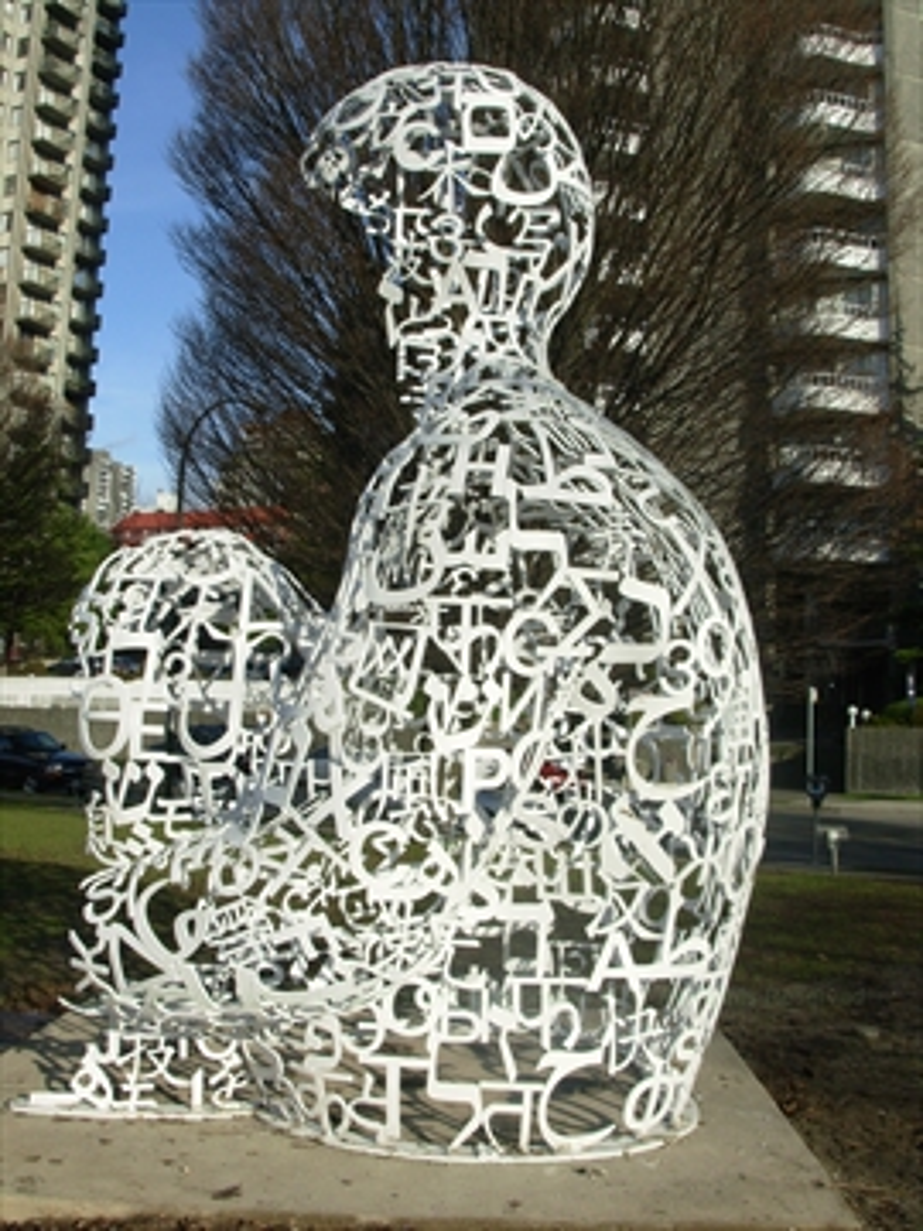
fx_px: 1351
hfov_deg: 37.7
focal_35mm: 38
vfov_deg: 49.0
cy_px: 616
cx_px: 462
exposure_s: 1/512
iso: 50
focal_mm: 6.3
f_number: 4.9
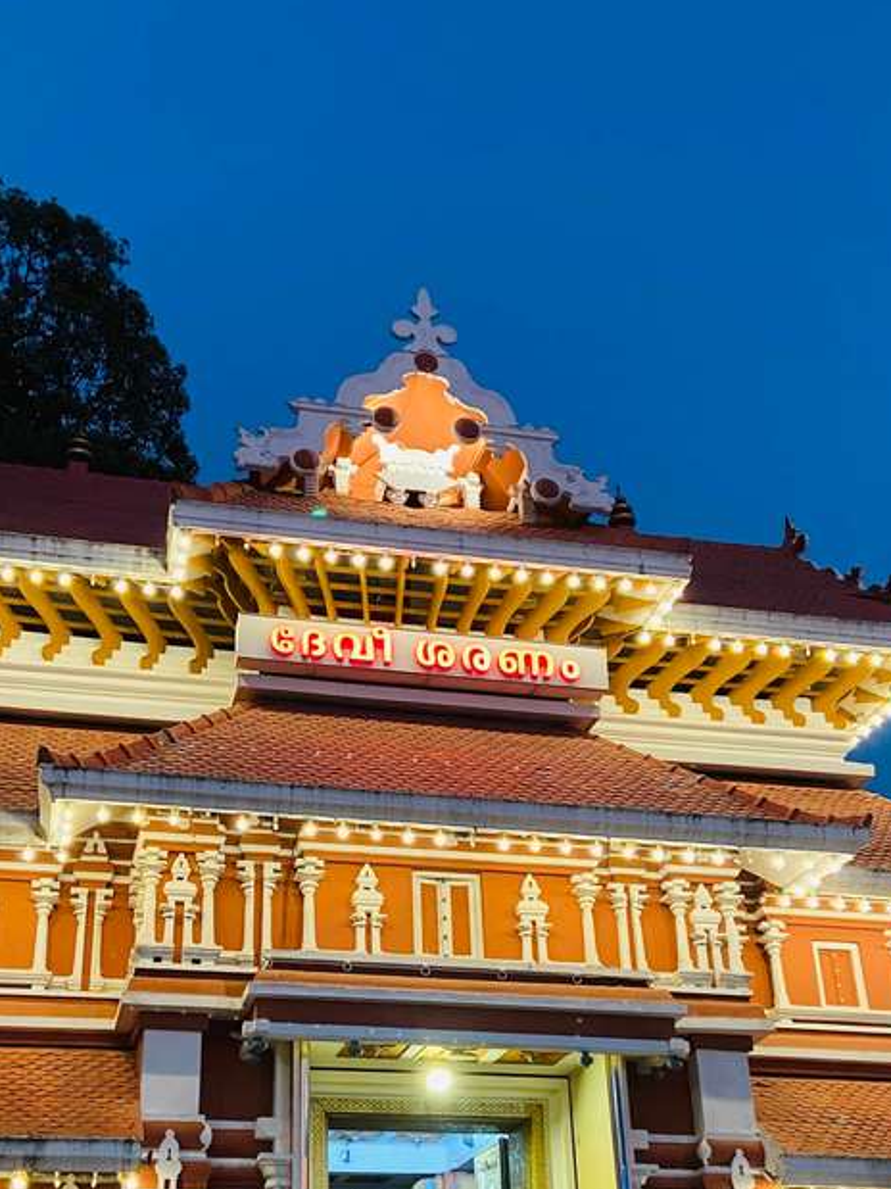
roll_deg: +0.4
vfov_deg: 43.3
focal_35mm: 43
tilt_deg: +24.3
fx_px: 1476
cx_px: 365
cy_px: 789
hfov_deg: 33.5
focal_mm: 4.25
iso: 400
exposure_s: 1/50
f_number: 1.8
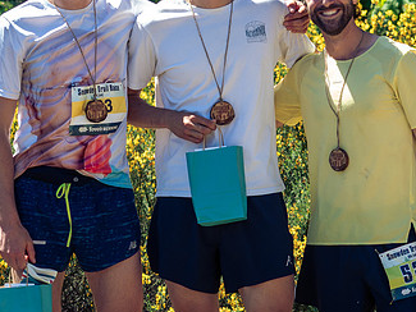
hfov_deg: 10.0
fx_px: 2380
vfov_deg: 7.5
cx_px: 198
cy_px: 72
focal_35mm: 198
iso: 160
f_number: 2.8
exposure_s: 1/1000
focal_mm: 50
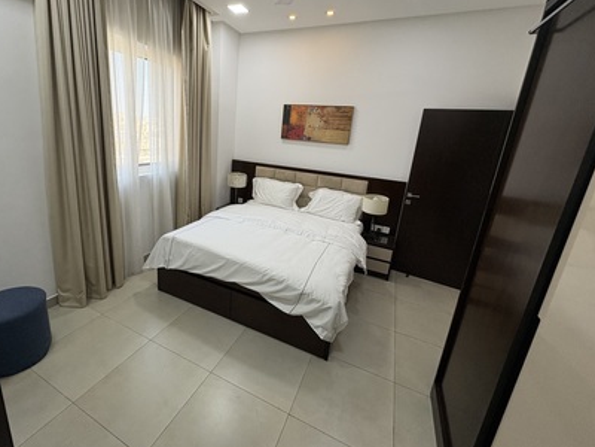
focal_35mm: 16
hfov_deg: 94.0
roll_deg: -4.3
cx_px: 260
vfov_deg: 77.9
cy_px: 200
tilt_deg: -14.6
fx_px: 275
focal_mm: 2.22
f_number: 2.2
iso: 160
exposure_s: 1/100
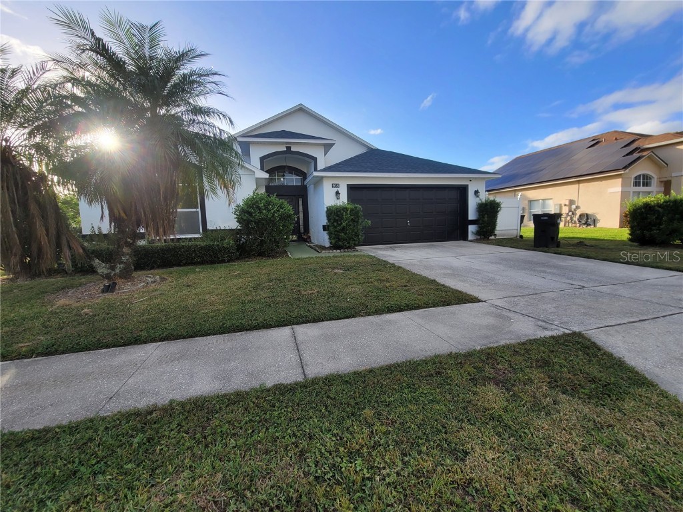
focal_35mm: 13
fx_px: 256
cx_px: 342
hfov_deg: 106.2
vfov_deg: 89.9
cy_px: 256
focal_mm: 2.2
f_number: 2.2
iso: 64
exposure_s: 1/707
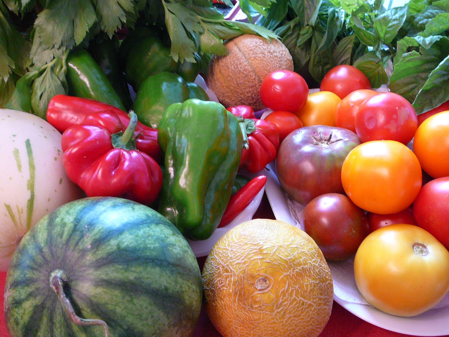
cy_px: 168
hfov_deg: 52.6
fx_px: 454
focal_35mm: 35
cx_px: 224
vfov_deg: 40.7
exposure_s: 1/8
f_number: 2.8
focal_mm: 5.2
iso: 200
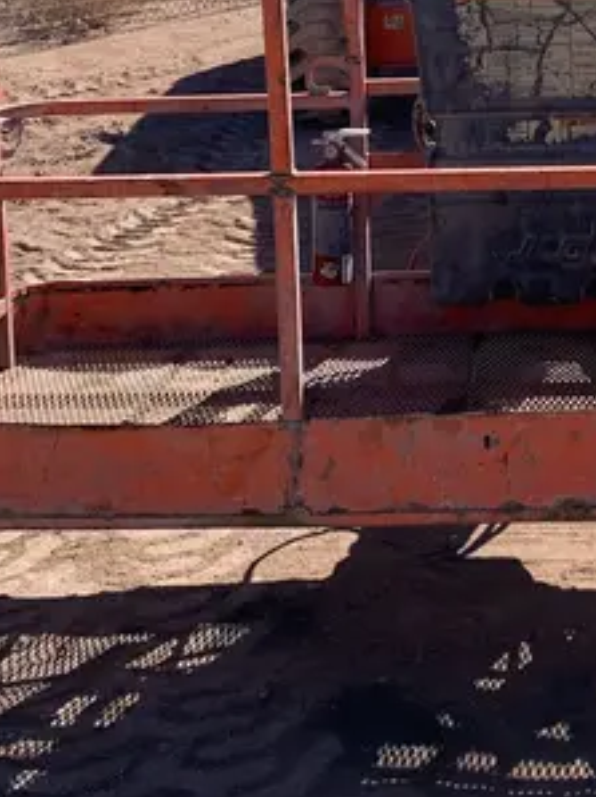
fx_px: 1471
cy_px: 95
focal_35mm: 64
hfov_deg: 22.3
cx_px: 540
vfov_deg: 29.2
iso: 25
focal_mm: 4.25
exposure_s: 1/2755
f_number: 1.8
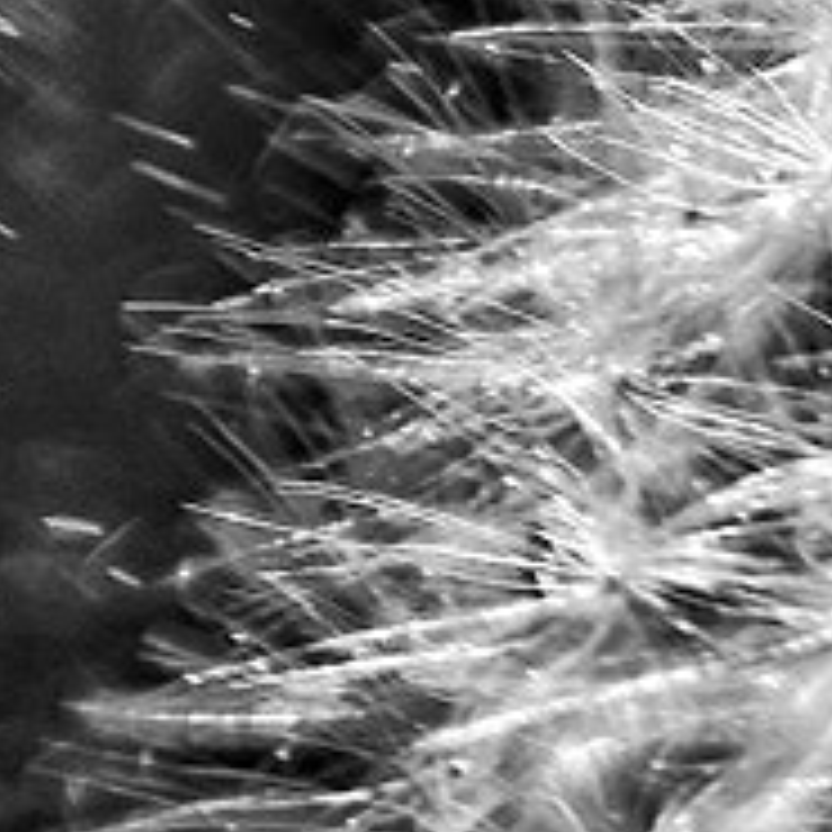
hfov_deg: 0.8
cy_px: 720
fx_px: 63060
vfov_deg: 0.8
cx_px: 2244
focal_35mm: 2319
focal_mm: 210
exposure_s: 1/400
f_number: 6.3
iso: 125
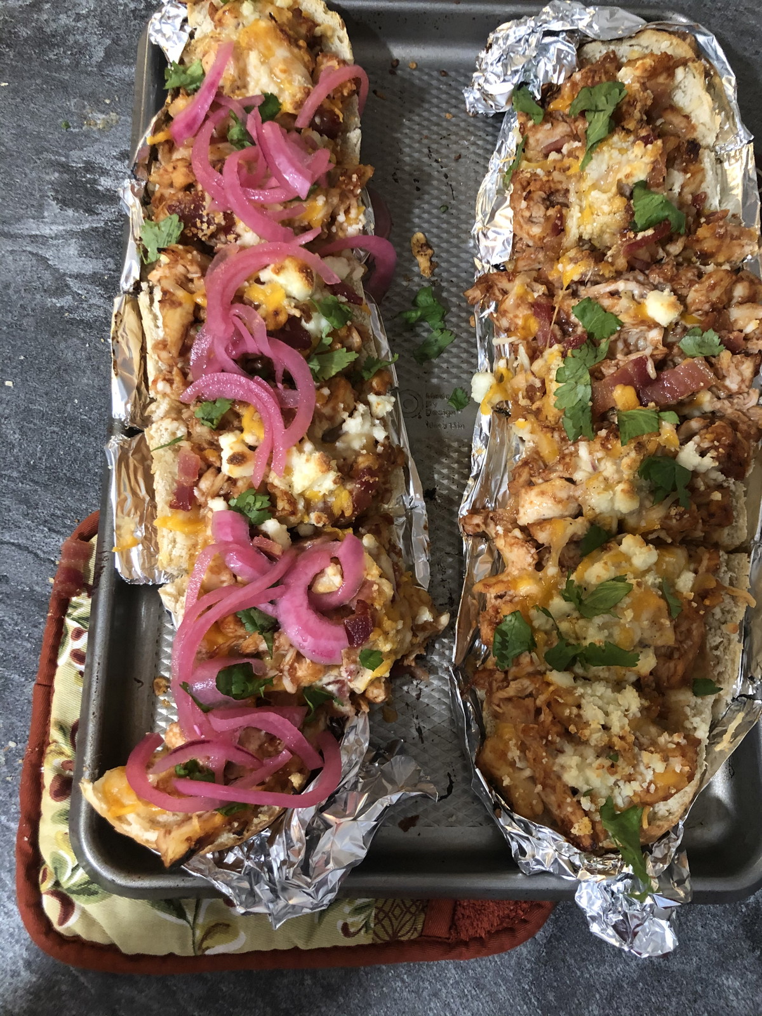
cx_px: 381
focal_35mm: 28
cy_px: 508
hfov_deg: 49.7
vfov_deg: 63.4
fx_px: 822
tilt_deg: -76.0
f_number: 1.8
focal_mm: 4
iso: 100
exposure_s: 1/11
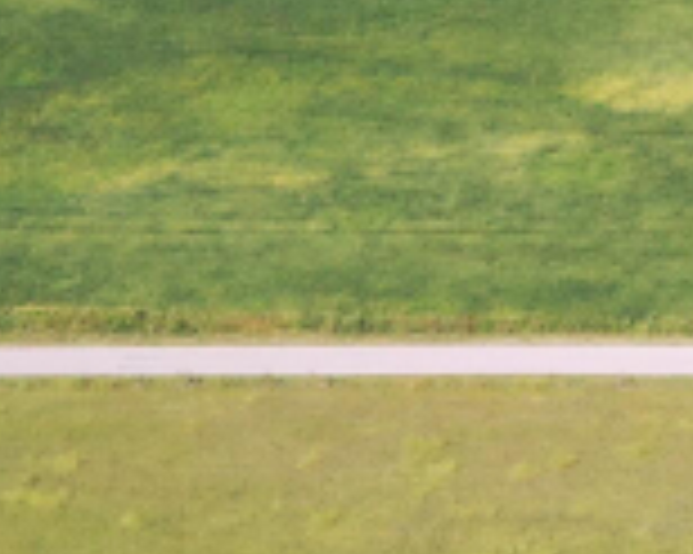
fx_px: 2624
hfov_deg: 13.6
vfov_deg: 11.8
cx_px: 1202
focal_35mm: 128
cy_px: 617
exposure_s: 1/1250
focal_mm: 10.26
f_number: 7.1
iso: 800
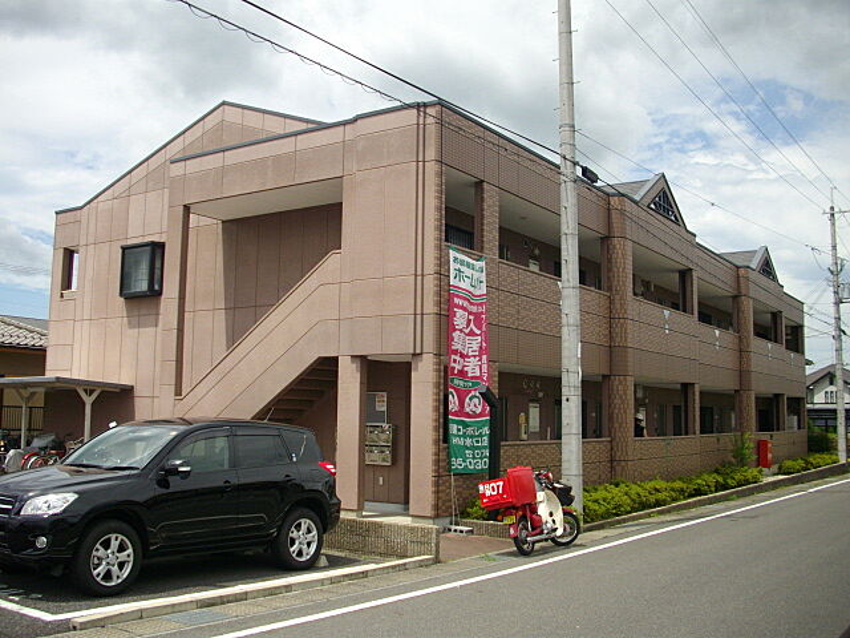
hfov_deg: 50.1
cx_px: 425
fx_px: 909
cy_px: 319
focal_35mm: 37
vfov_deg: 38.7
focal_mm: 6.2
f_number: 5.6
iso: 100
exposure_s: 1/400
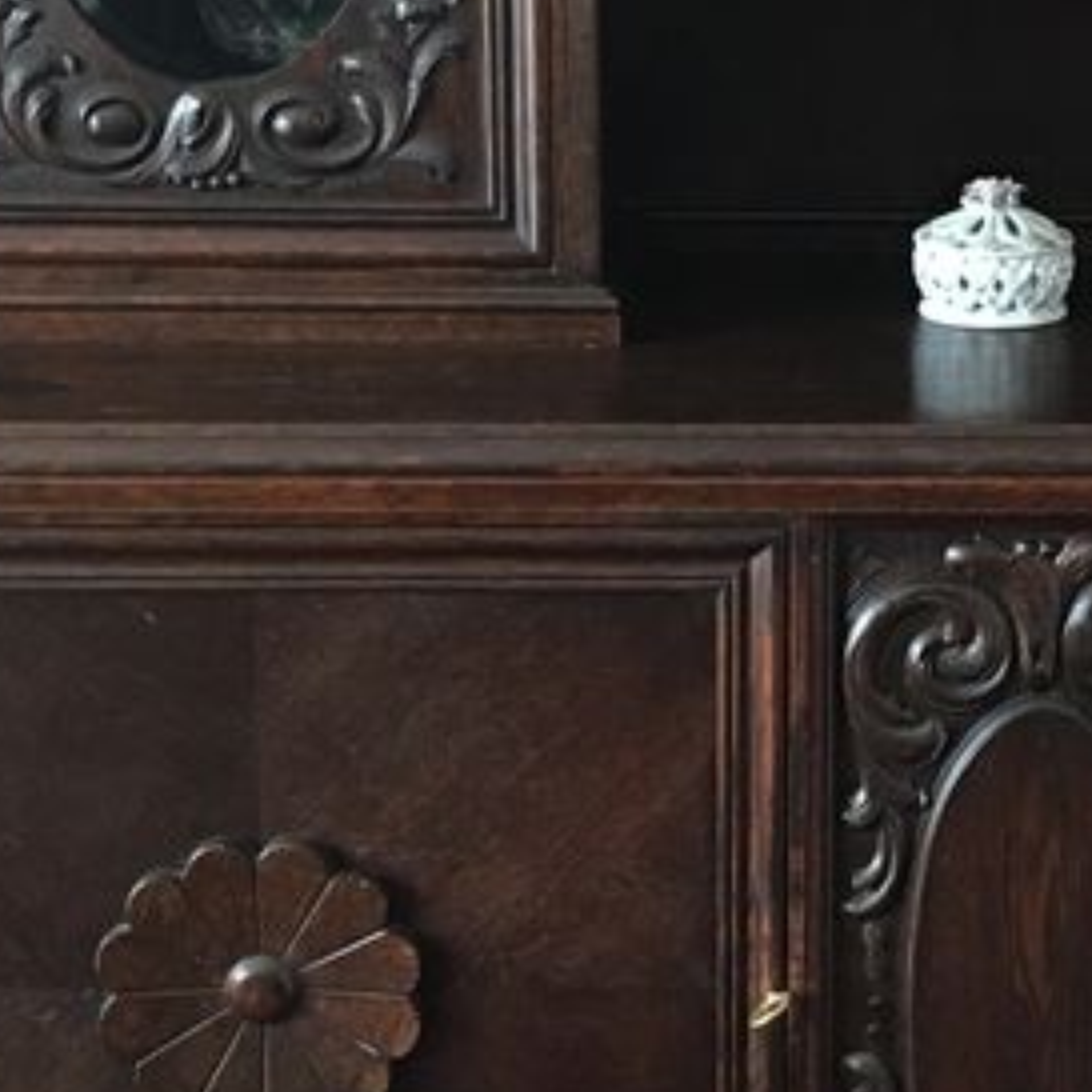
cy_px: 408
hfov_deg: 18.2
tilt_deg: -13.6
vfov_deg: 18.5
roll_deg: -1.5
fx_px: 3355
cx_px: 980
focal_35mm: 94
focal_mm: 4.15
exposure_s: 1/17
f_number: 2.2
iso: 100
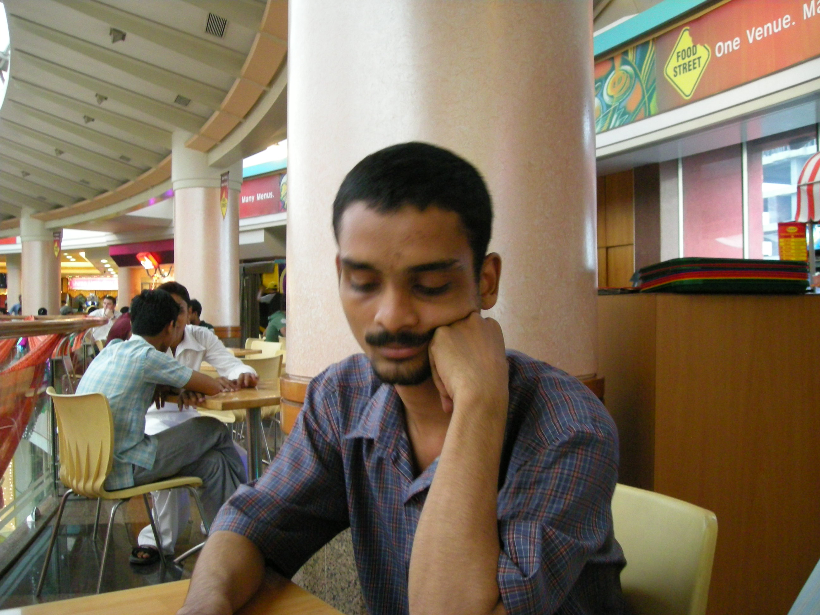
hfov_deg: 52.6
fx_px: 829
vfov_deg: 40.7
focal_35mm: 35
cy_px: 308
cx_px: 410
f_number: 2.8
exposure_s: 1/14.3
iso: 400
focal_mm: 5.7
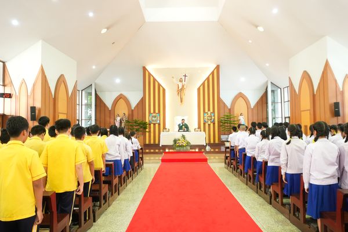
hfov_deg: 61.9
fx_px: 290
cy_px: 116
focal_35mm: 30
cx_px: 174
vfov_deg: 43.6
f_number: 6.3
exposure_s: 1/15
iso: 1000
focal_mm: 20
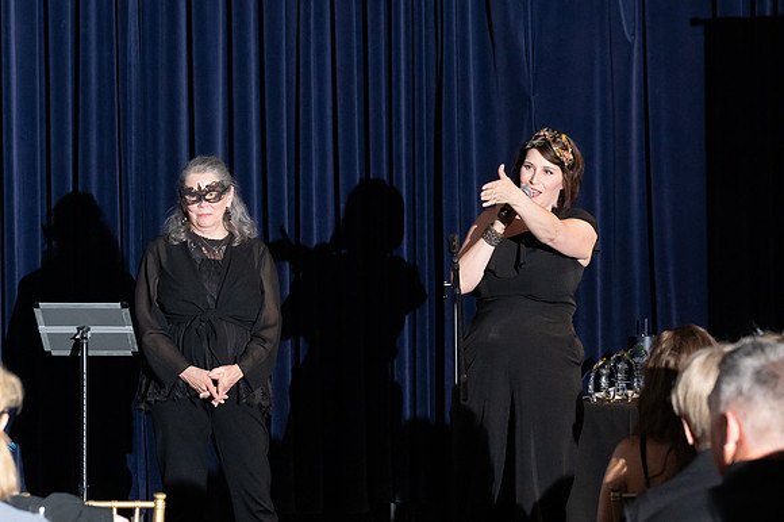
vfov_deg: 9.9
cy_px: 261
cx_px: 392
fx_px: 3004
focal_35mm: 138
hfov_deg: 14.9
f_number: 4.5
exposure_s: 1/200
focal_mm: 92
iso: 2500
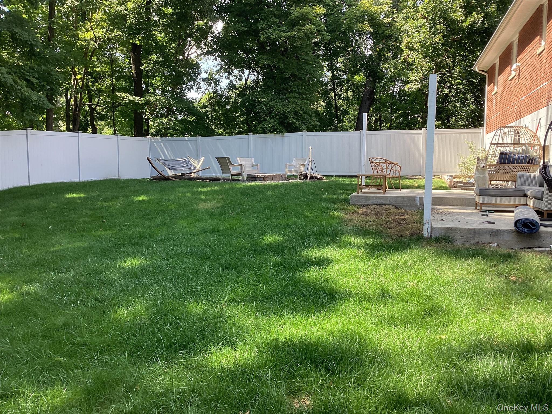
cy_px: 207
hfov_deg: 58.4
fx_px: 494
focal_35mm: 31
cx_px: 276
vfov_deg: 45.4
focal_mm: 3.3
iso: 25
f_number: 2.4
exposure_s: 1/120
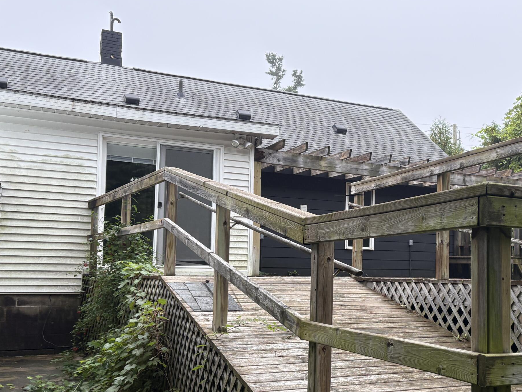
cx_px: 396
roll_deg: +0.0
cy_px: 246
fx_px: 648
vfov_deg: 33.4
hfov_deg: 42.4
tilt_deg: +2.8
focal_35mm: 43
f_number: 1.6
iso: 50
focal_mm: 5.96
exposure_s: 1/123
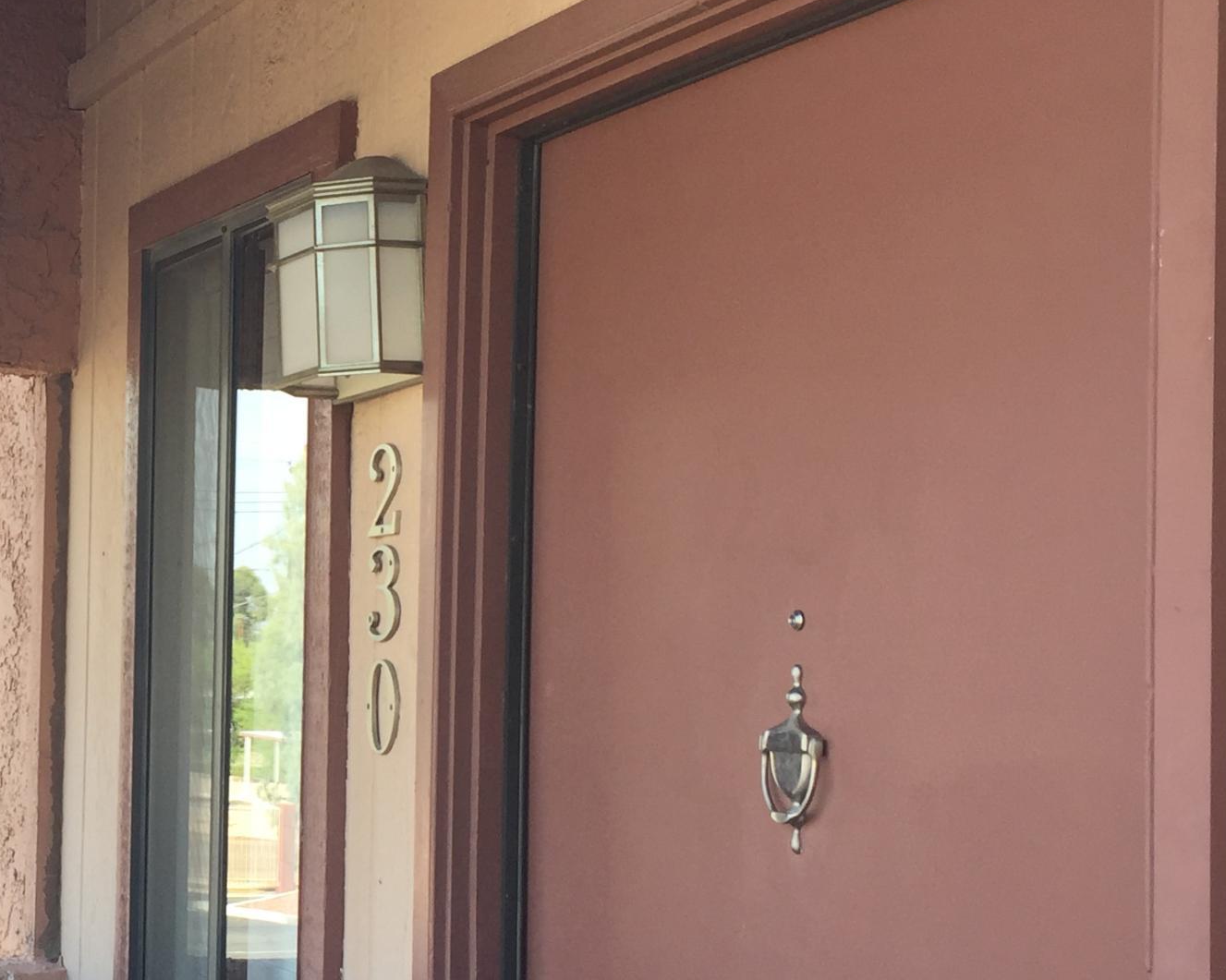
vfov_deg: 23.8
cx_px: 78
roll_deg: -0.5
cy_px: 615
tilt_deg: +1.2
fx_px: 2322
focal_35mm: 64
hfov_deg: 28.2
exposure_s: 1/181
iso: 32
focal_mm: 4.15
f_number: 2.2
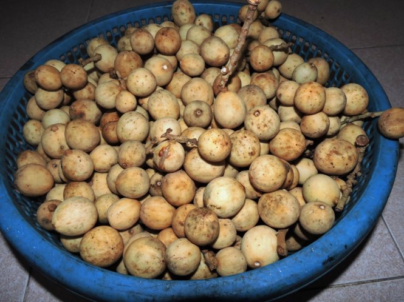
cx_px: 202
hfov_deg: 63.5
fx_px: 327
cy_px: 151
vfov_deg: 49.7
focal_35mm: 28
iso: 1600
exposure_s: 1/60
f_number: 3.5
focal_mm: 5
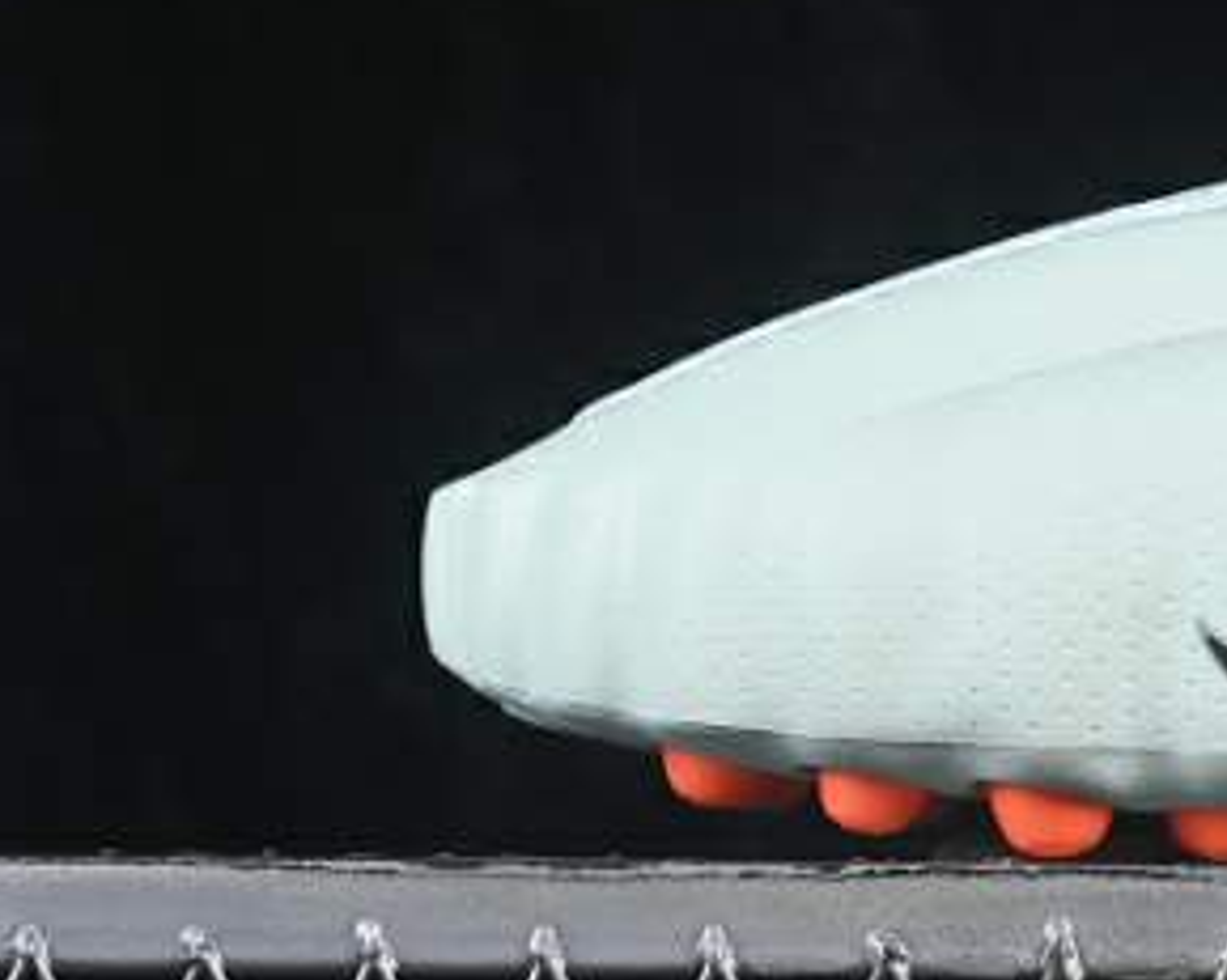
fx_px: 6462
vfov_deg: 8.7
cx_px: 1371
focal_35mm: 178
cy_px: 225
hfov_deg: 10.7
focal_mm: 50
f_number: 8
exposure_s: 1/80
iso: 160
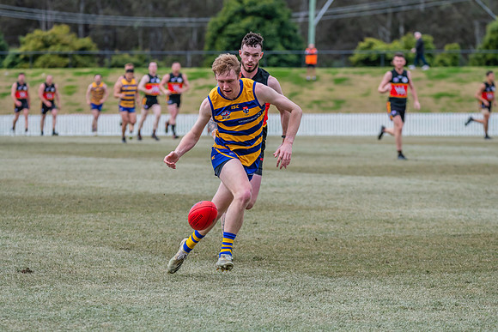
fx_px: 3137
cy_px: 166
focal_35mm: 227
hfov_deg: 9.1
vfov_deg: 6.1
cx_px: 249
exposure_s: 1/1600
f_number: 7.1
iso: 800
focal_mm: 220
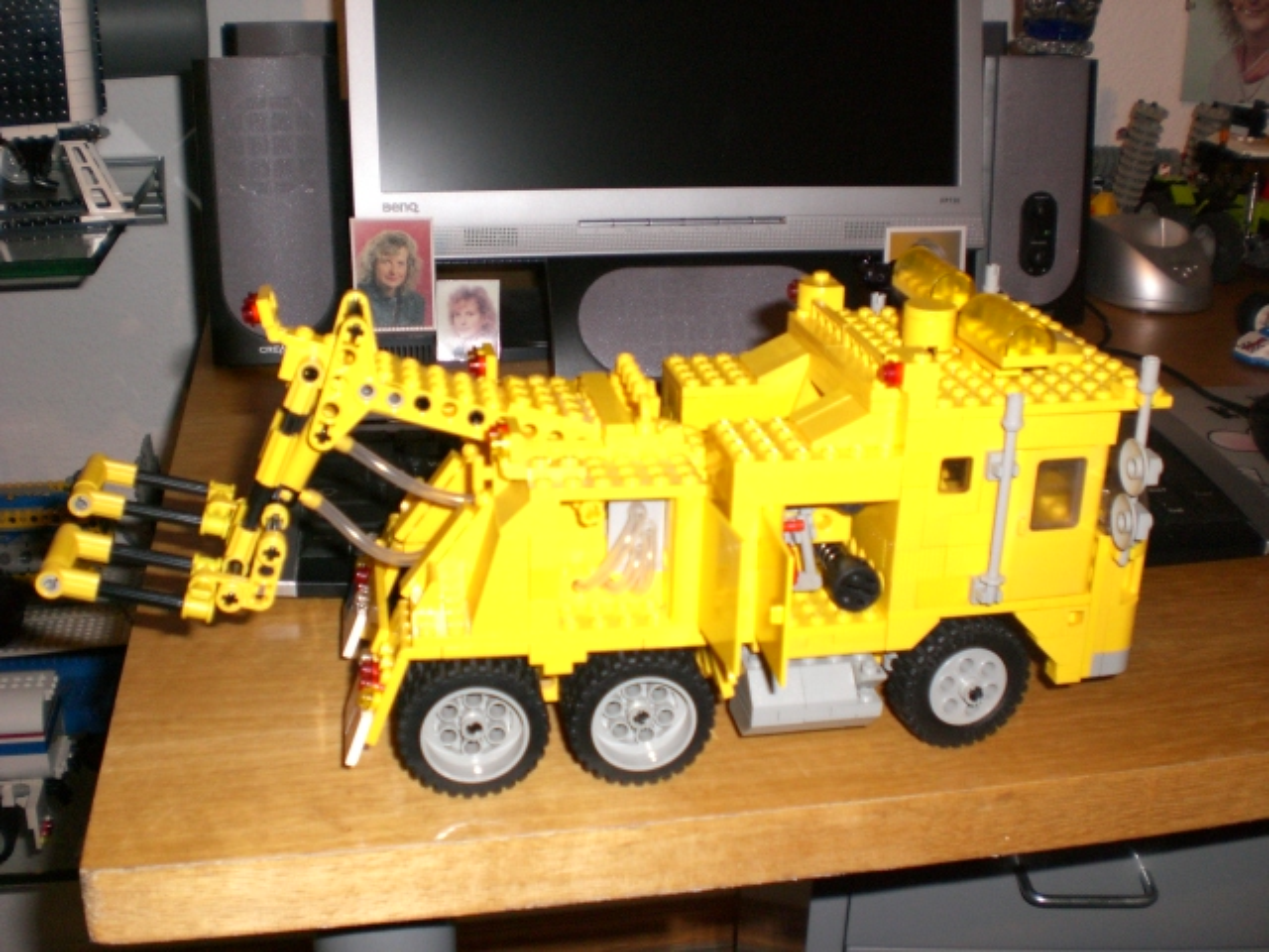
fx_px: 1393
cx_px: 634
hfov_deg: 49.0
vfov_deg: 37.7
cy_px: 476
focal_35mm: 38
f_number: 3.1
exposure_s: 1/60
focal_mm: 6.3
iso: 200
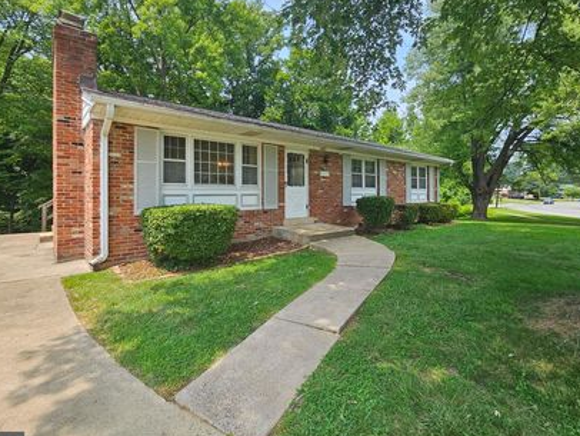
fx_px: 268
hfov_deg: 94.5
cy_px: 192
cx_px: 294
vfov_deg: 77.9
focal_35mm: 16
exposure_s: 1/744
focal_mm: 2.2
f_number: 2.2
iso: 50
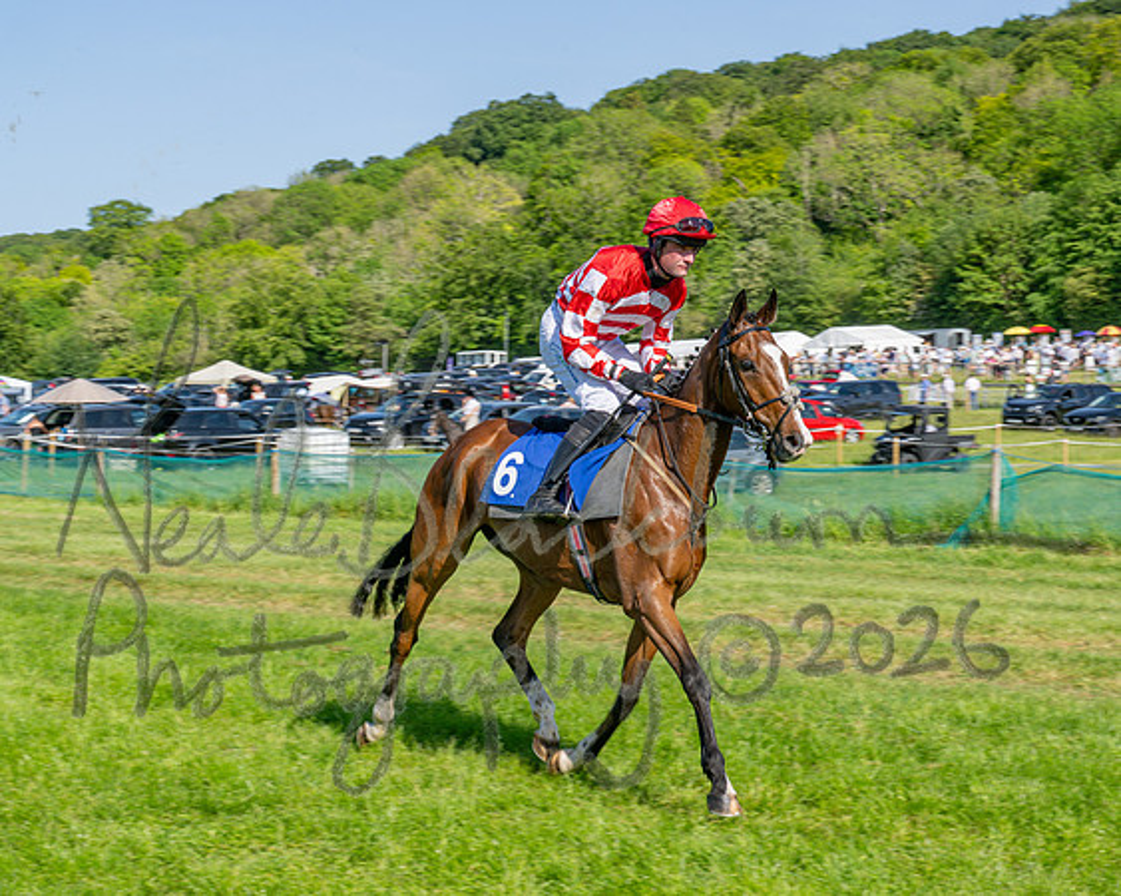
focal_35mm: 79
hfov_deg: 24.2
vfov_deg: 19.4
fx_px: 2616
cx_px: 560
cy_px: 448
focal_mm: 70
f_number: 16
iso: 100
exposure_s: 1/160
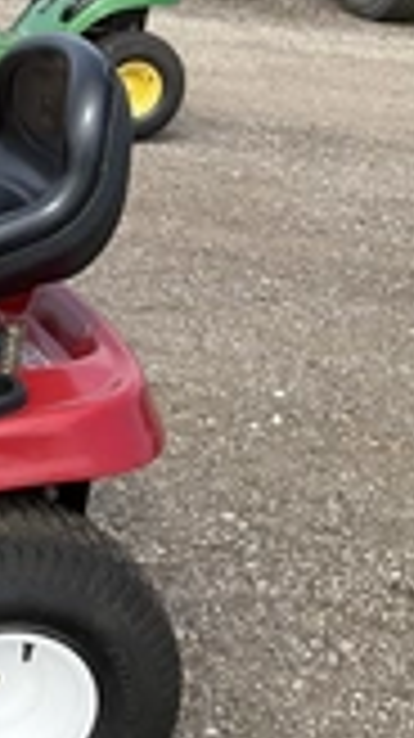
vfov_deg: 27.5
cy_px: 446
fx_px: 1506
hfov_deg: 13.7
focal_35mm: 77
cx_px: -378
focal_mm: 3
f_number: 1.8
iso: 25
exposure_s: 1/929
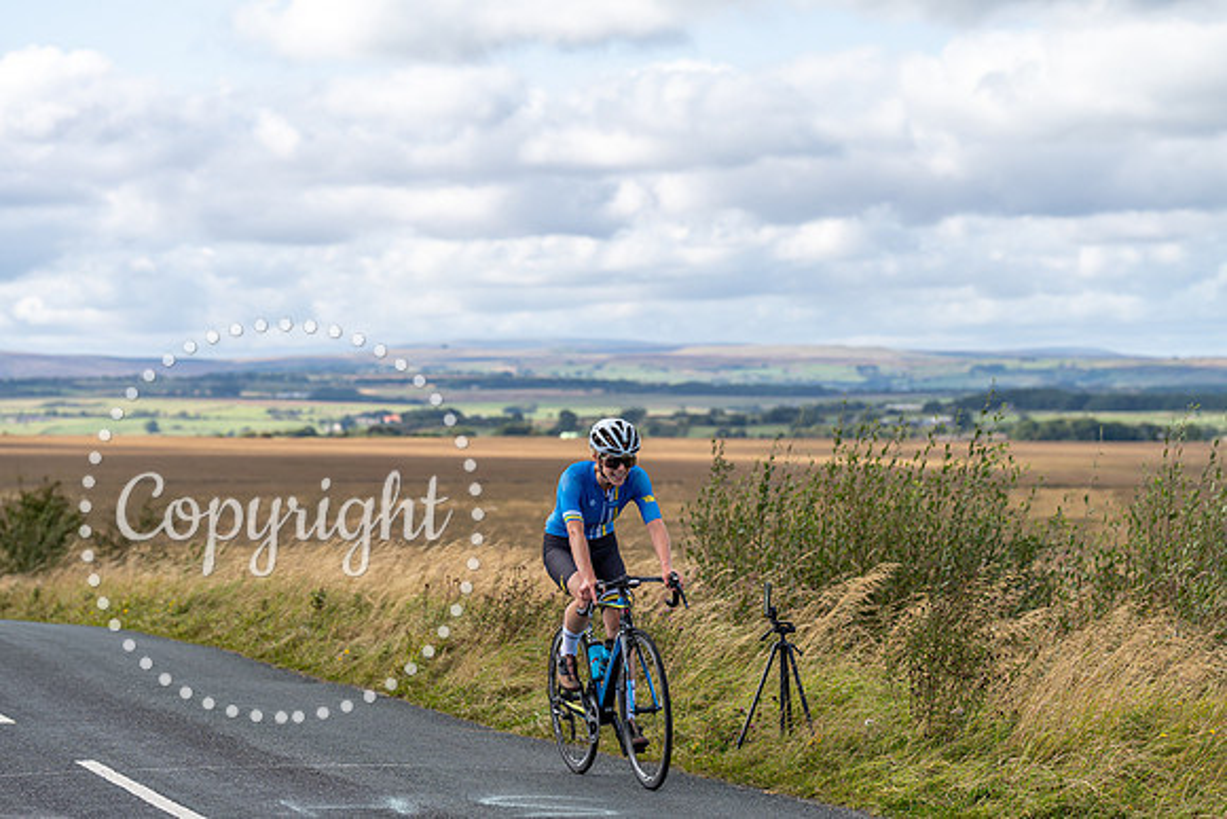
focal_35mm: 105
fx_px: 3579
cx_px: 614
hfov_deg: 19.5
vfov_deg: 13.0
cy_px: 410
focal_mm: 105
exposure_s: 1/800
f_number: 4
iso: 100
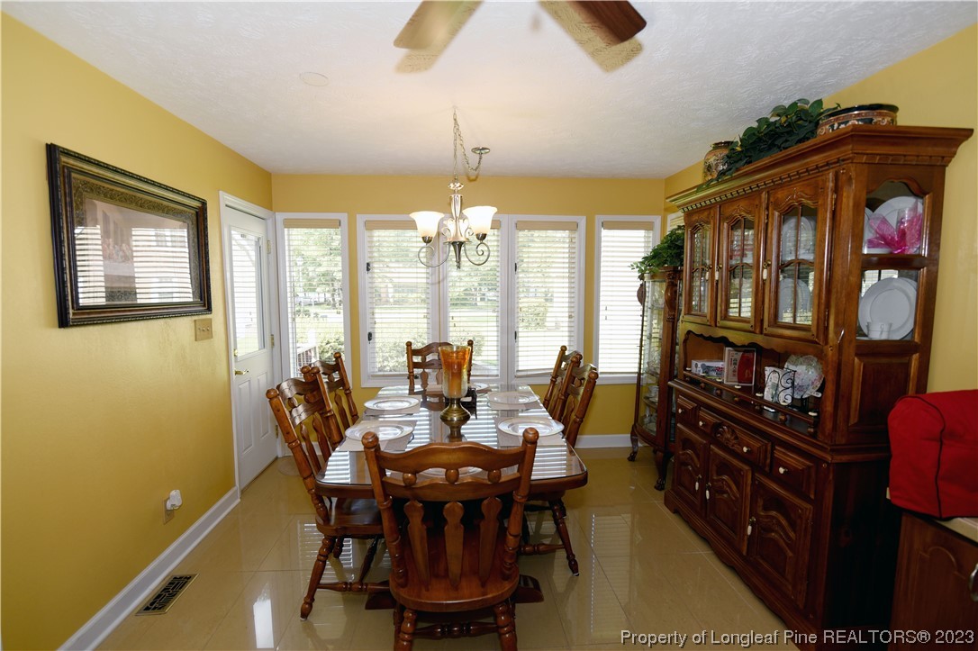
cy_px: 326
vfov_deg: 73.7
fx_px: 434
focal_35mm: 16
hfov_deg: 96.8
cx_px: 489
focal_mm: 16
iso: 250
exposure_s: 1/200
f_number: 3.2
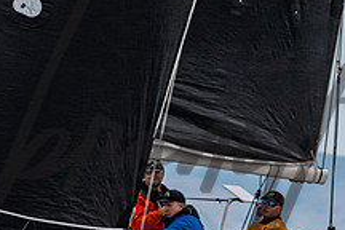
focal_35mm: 1479
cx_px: 288
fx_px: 14173
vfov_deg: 0.9
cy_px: 248
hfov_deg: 1.4
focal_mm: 400
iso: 640
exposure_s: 1/5000
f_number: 8
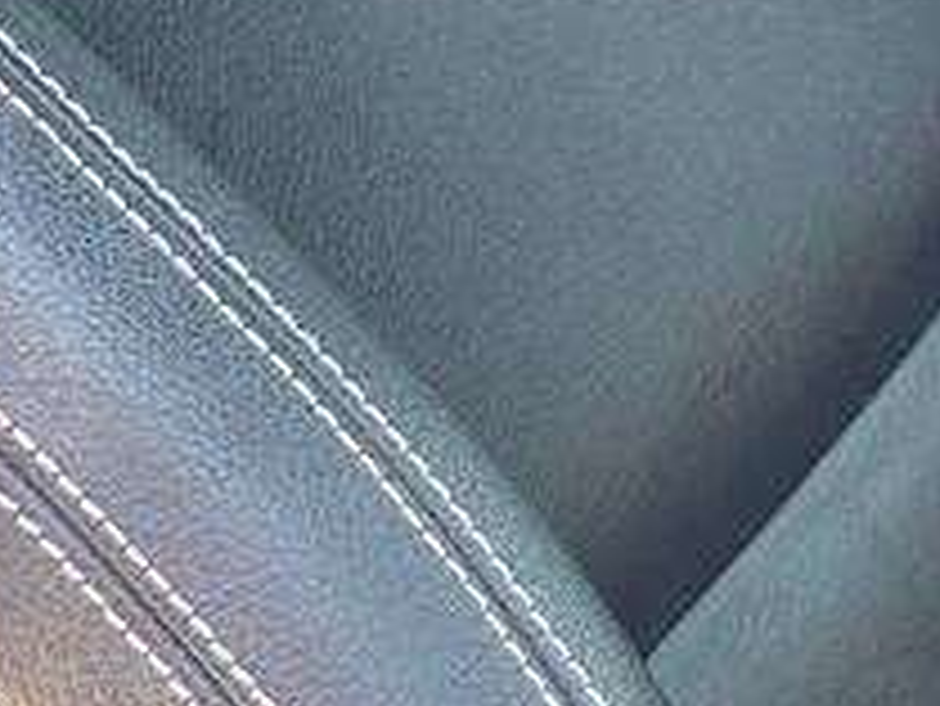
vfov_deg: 10.1
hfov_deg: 13.5
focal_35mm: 141
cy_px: -427
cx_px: 1237
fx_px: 3831
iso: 80
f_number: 1.7
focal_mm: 6.3
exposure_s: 1/180
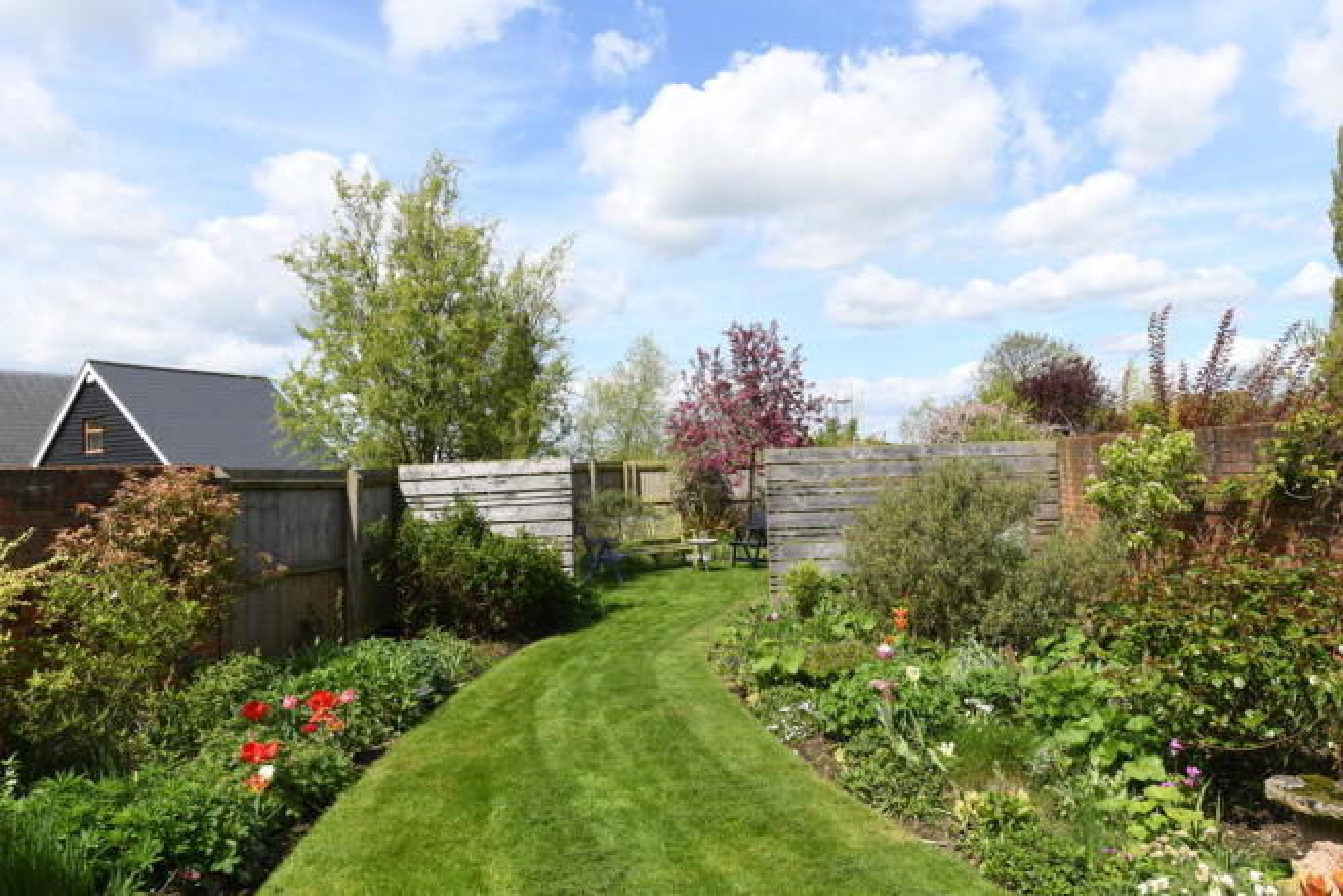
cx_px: 672
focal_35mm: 24
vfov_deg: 53.2
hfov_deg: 73.7
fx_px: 895
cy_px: 448
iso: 320
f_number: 6.3
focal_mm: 24
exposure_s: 1/800
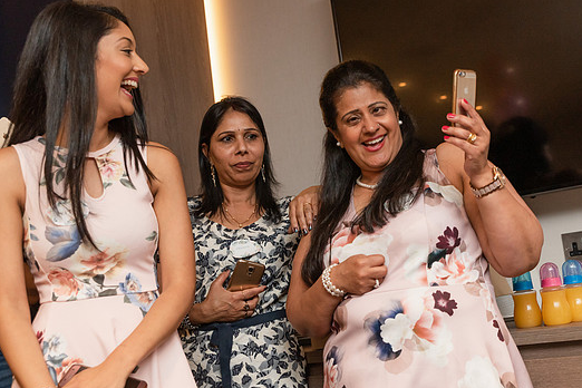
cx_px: 325
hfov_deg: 38.8
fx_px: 824
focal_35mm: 51
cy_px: 183
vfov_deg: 26.5
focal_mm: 40
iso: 2000
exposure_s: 1/160
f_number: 3.5
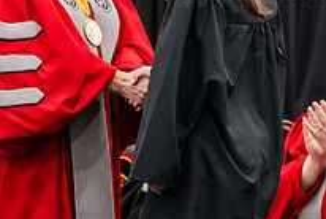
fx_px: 5096
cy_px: 25
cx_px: 103
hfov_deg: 3.7
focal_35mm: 562
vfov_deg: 2.5
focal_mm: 200
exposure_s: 1/200
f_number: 4
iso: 4000
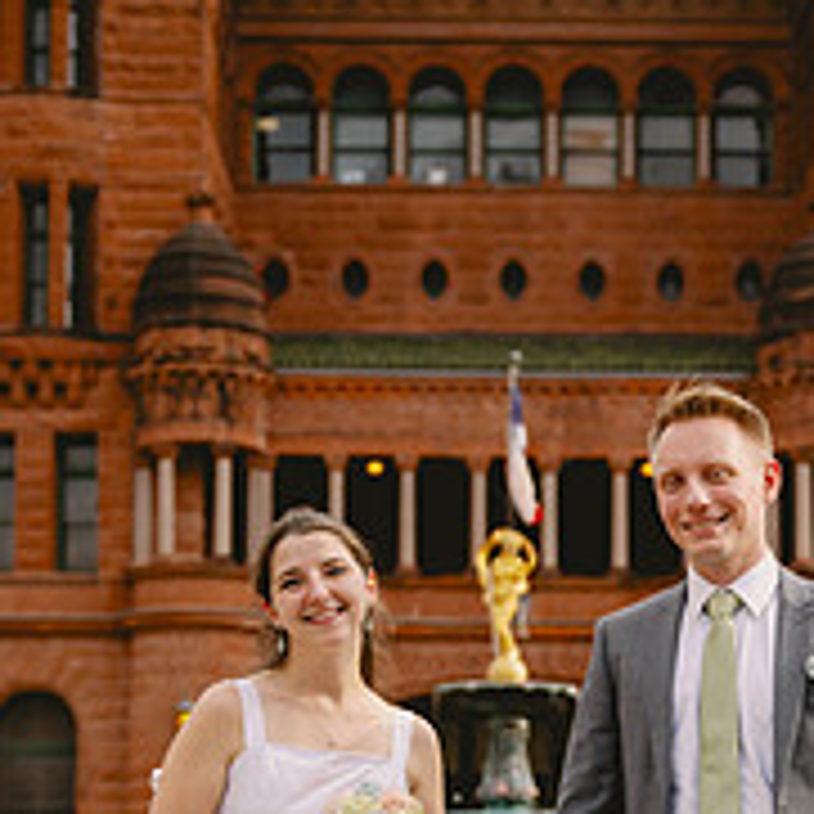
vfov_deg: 17.9
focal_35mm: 95
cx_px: 558
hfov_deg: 18.2
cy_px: 810
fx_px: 2527
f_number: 3.2
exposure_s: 1/3200
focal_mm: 45
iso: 400
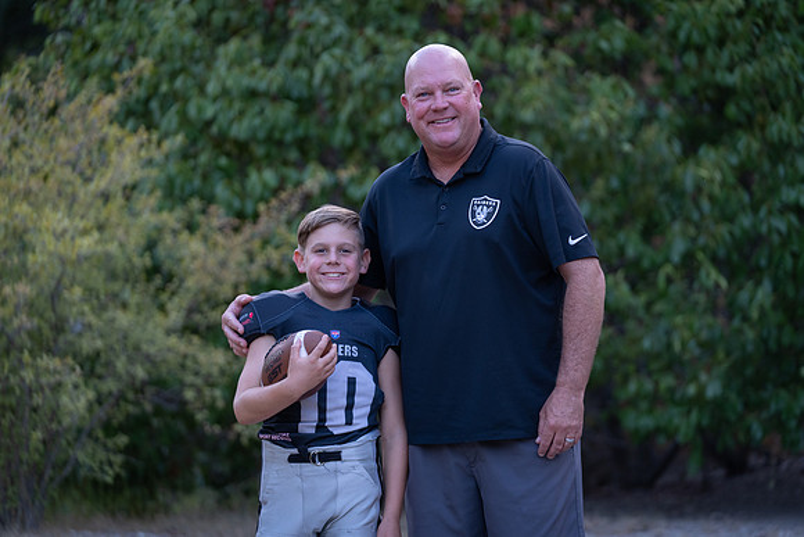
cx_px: 402
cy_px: 268
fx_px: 2792
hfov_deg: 16.4
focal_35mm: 125
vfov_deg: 11.0
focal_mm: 125
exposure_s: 1/320
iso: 640
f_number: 2.8
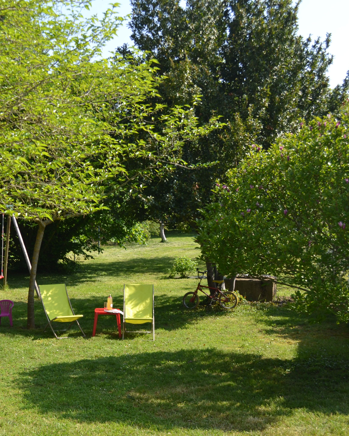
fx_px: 762
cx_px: 31
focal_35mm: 59
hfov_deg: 25.0
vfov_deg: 32.0
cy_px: 229
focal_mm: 26
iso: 100
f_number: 6.3
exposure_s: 1/200
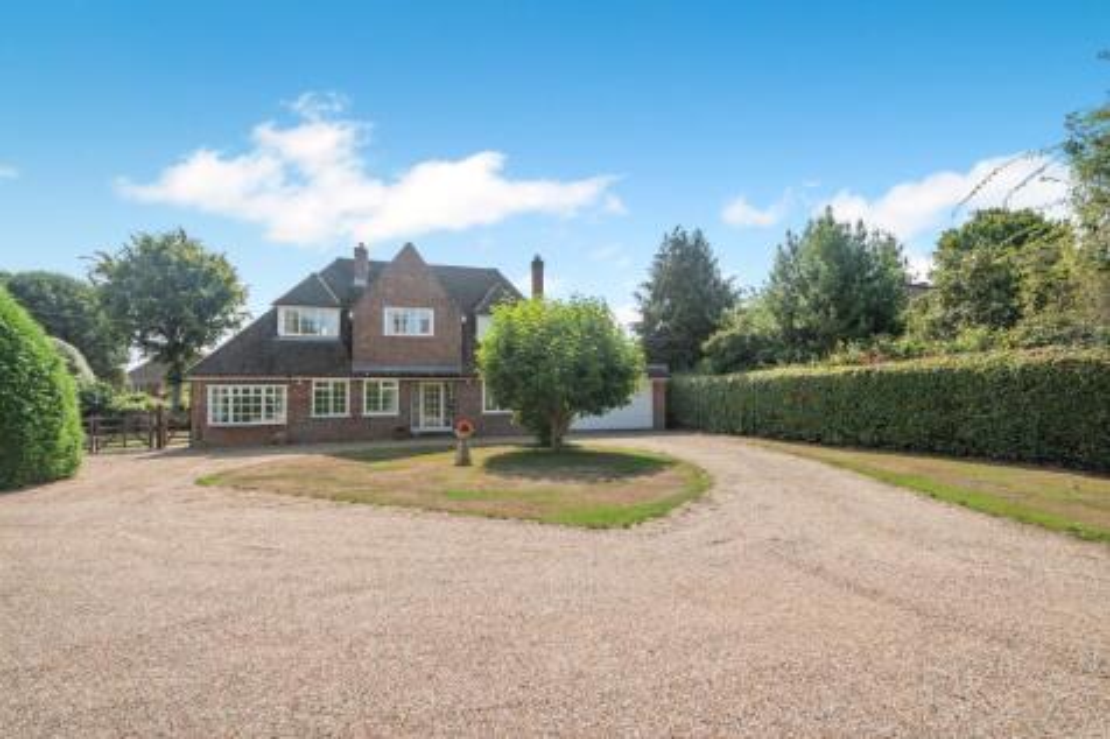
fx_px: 462
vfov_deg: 77.3
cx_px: 555
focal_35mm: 15
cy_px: 370
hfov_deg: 100.4
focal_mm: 10
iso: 100
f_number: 8
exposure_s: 1/400
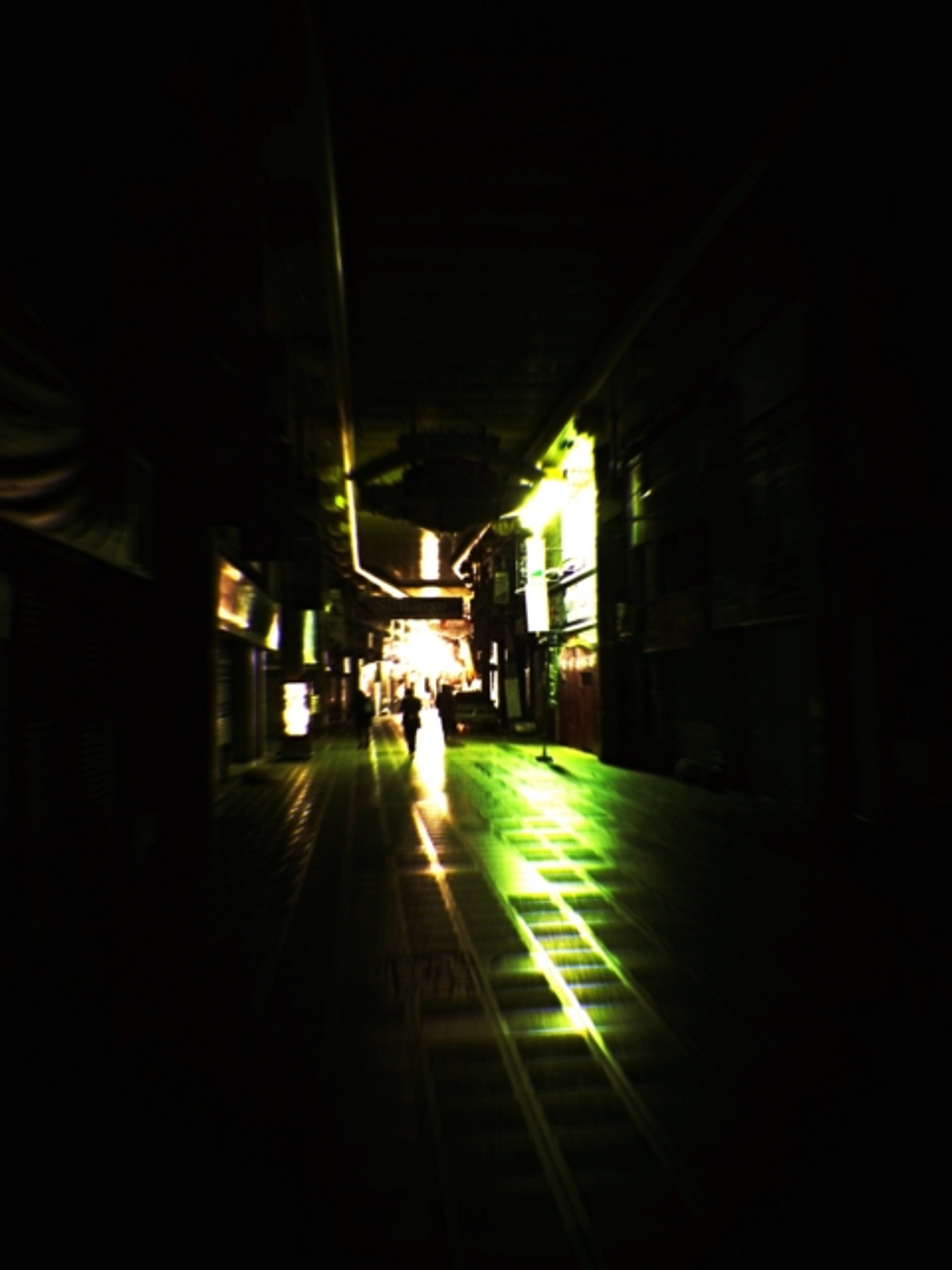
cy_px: 635
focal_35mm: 35
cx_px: 476
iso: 800
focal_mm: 4.28
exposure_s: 1/15
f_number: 2.4
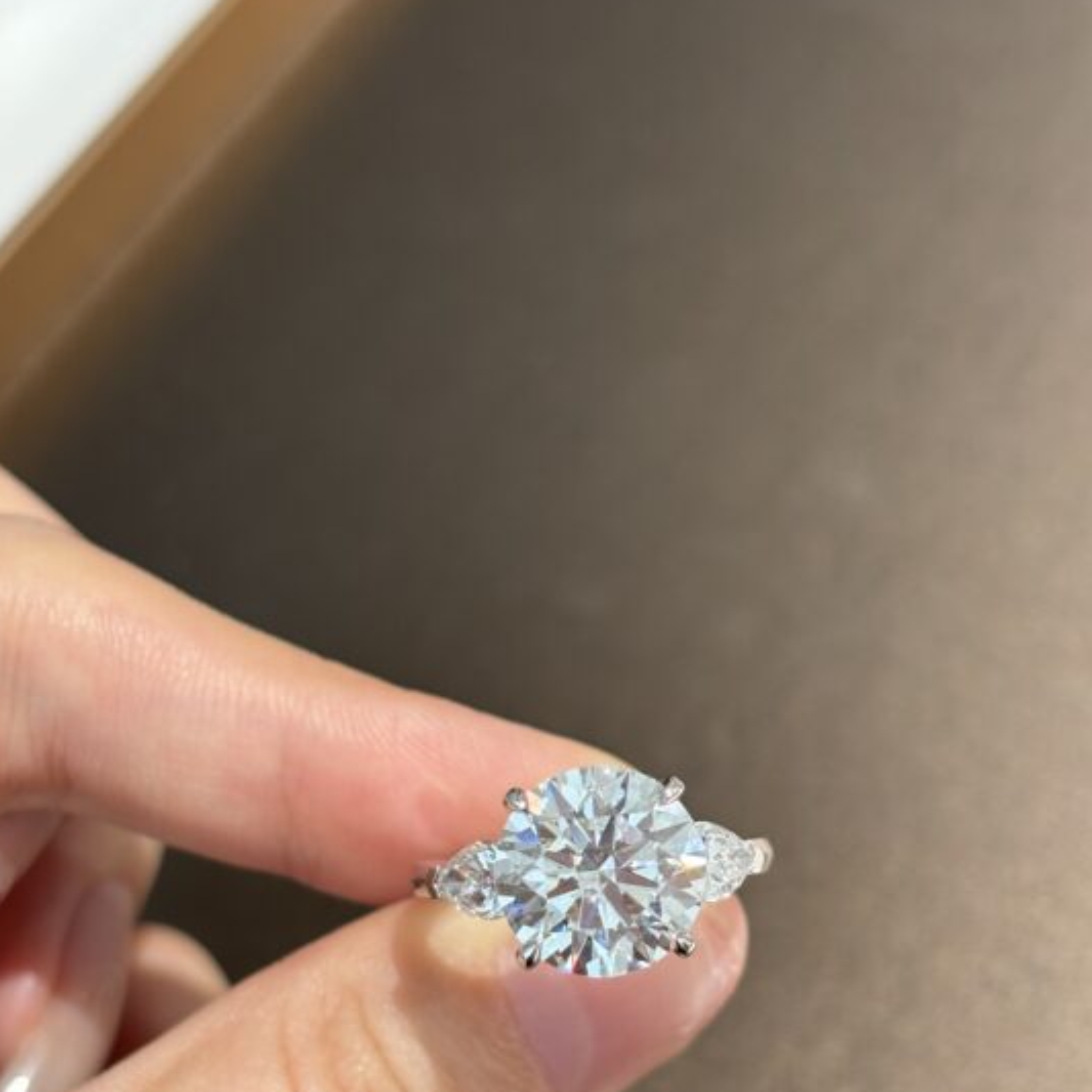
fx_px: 2463
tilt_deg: -57.4
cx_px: 498
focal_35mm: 69
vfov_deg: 24.8
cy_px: 762
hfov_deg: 25.0
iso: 50
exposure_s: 1/100
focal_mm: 5.96
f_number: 1.6
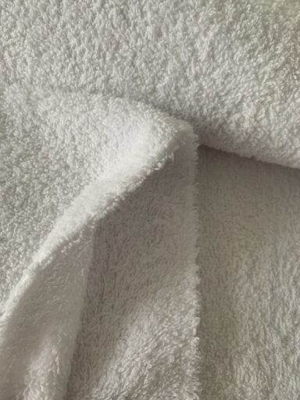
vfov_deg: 67.3
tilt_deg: -65.9
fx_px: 300
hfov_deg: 53.1
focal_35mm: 26
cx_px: 150
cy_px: 200
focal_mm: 4.25
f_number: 1.8
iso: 200
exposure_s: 1/60
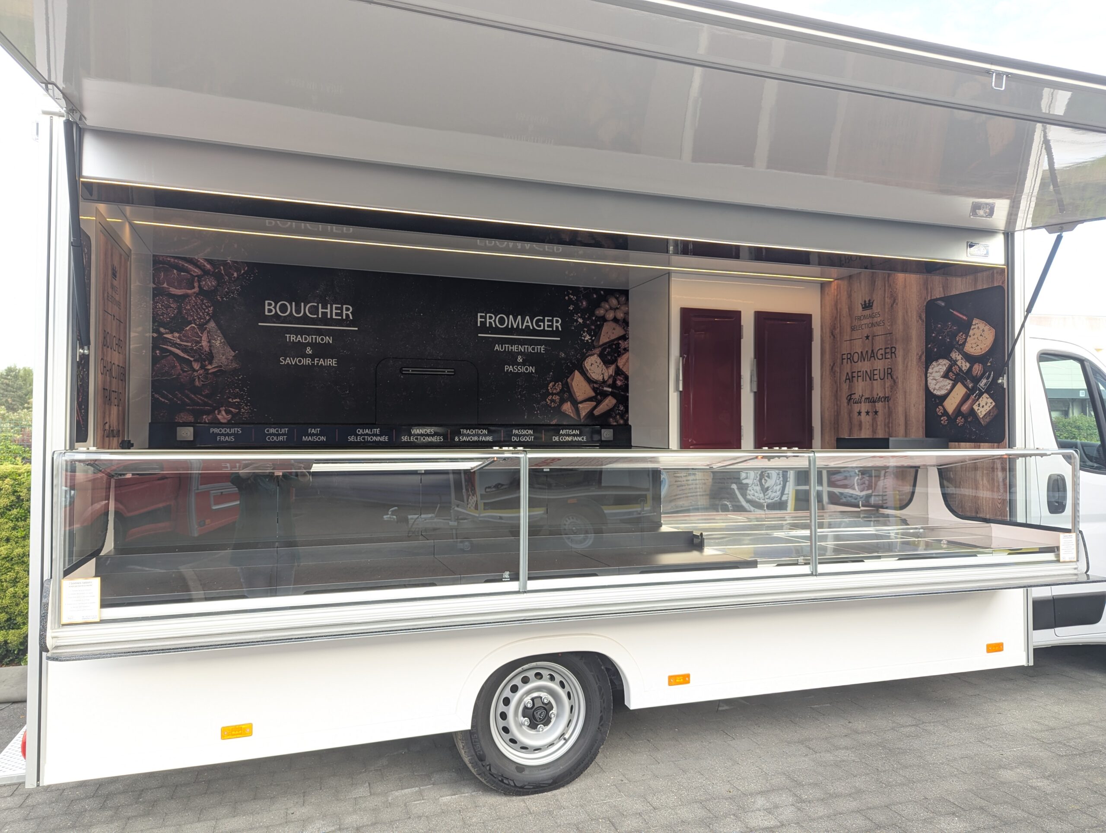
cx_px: 553
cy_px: 416
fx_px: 768
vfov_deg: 56.9
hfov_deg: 71.5
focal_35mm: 24
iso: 38
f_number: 1.85
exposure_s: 1/120
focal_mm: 6.81
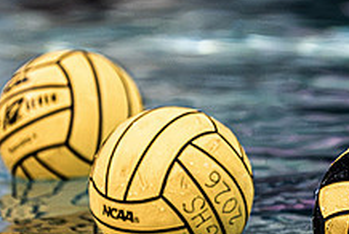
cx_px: 403
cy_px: 267
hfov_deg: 2.2
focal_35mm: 944
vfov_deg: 1.5
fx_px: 9164
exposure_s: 1/1000
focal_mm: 280
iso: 5600
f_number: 4
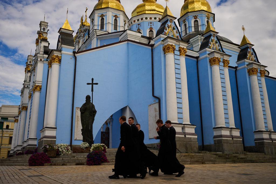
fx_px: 268
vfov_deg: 37.8
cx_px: 138
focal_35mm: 35
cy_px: 92
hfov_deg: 54.4
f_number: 1.4
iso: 100
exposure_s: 1/10000
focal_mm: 35
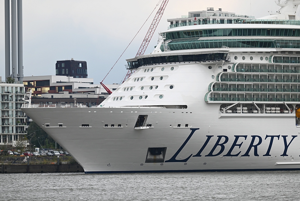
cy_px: 100
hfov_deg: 9.8
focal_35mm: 210
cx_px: 150
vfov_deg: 6.6
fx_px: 1752
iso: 200
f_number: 5.3
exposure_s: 1/400
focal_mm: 210
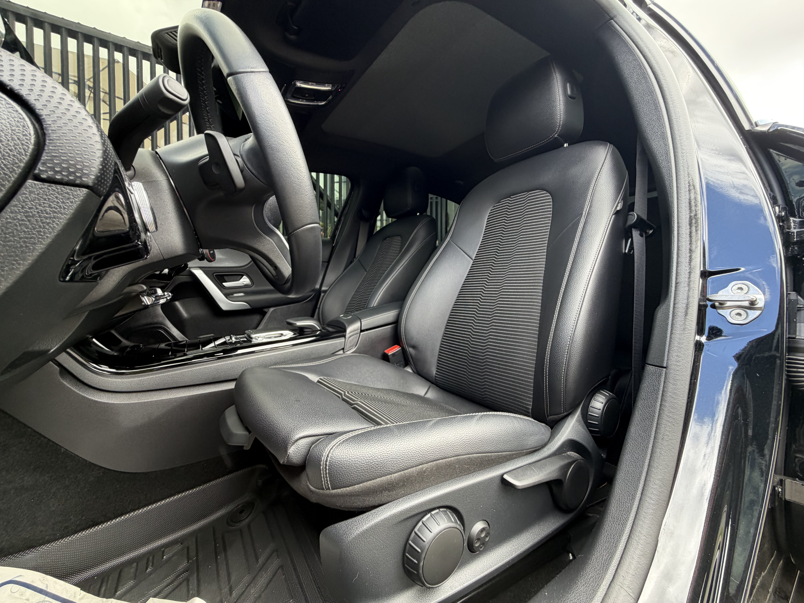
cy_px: 302
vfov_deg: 85.7
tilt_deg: -2.0
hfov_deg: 102.1
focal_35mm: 14
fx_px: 325
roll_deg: -0.2
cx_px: 402
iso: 160
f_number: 2.2
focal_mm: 2.22
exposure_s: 1/121
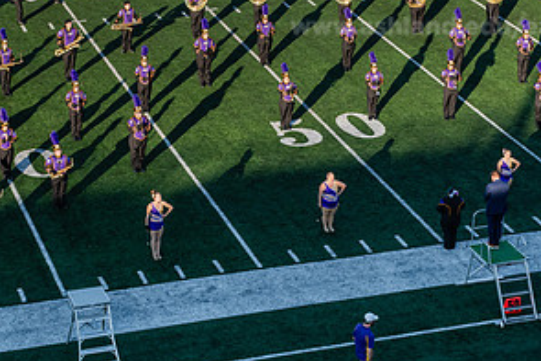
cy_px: 65
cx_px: 207
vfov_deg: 12.6
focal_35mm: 108
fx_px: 1624
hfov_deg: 18.9
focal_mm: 55
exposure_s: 1/500
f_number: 5.6
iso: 320
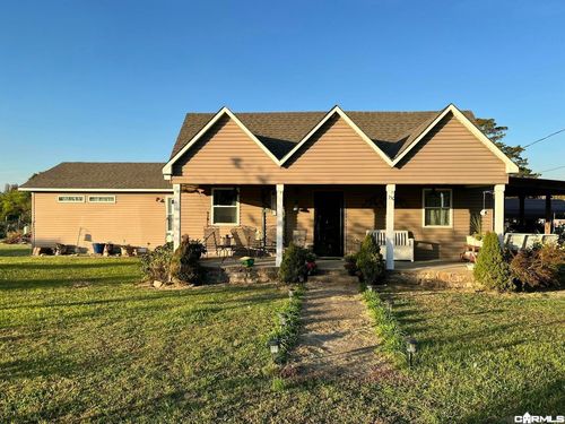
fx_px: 424
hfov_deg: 67.3
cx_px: 282
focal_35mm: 26
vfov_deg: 53.1
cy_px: 212
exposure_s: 1/1441
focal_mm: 5.1
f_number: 1.6
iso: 50
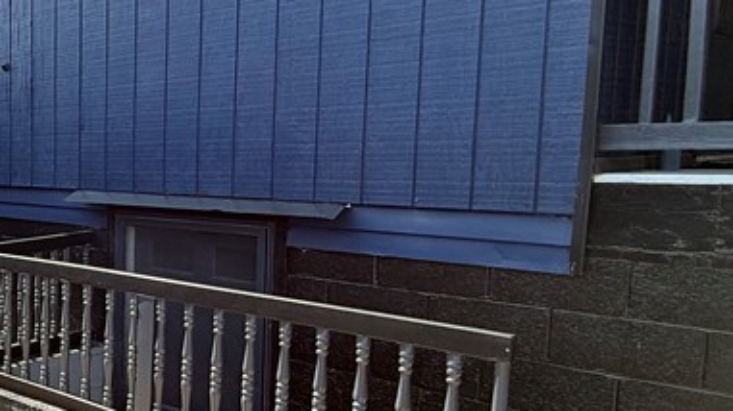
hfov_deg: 39.5
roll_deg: +0.9
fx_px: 797
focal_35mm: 41
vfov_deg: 29.0
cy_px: 229
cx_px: -90
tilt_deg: -5.4
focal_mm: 2.22
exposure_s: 1/388
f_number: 2.2
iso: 50
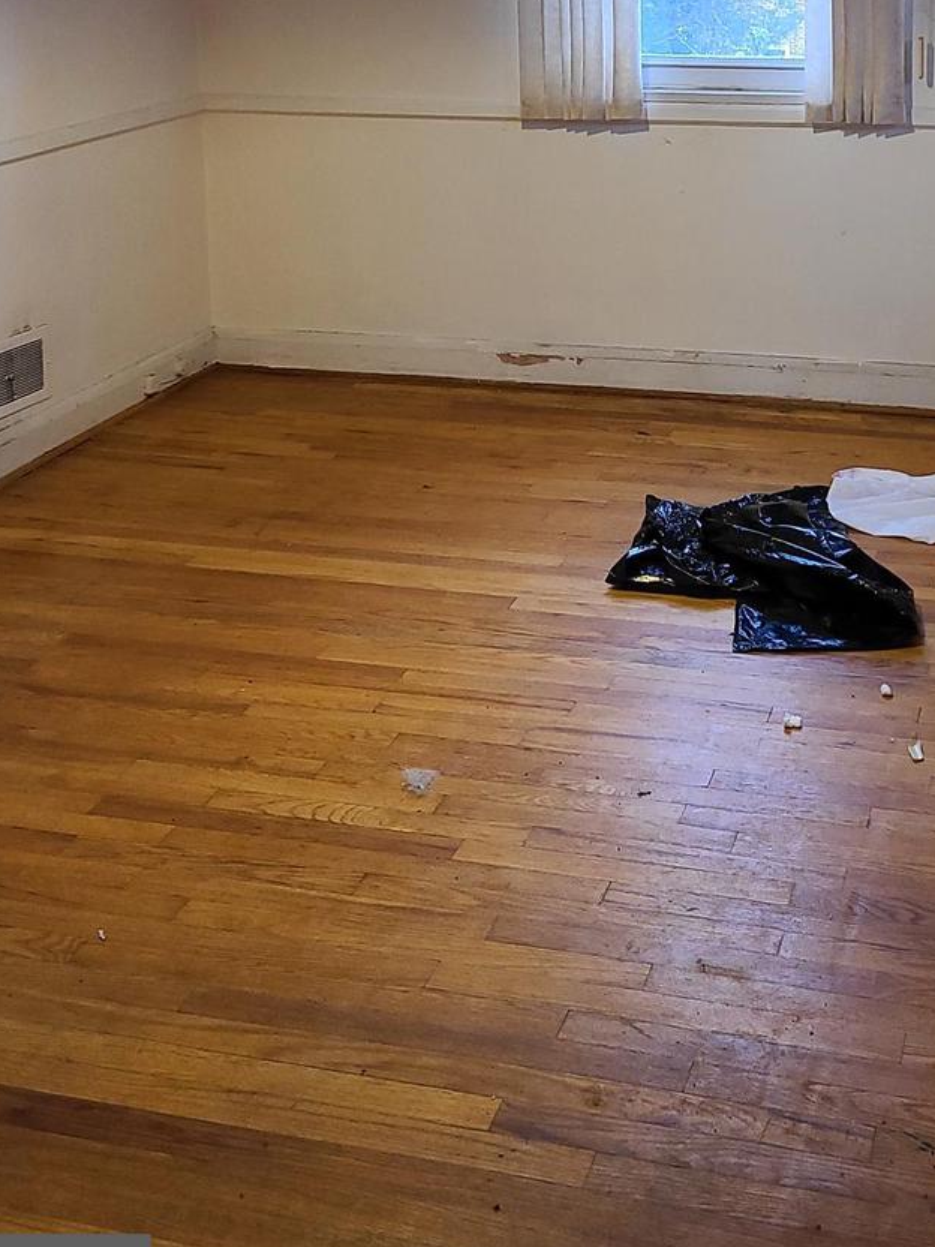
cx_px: 640
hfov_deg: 30.0
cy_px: 205
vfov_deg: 37.8
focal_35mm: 48
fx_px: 1729
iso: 320
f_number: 1.8
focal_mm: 5.4
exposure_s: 1/39
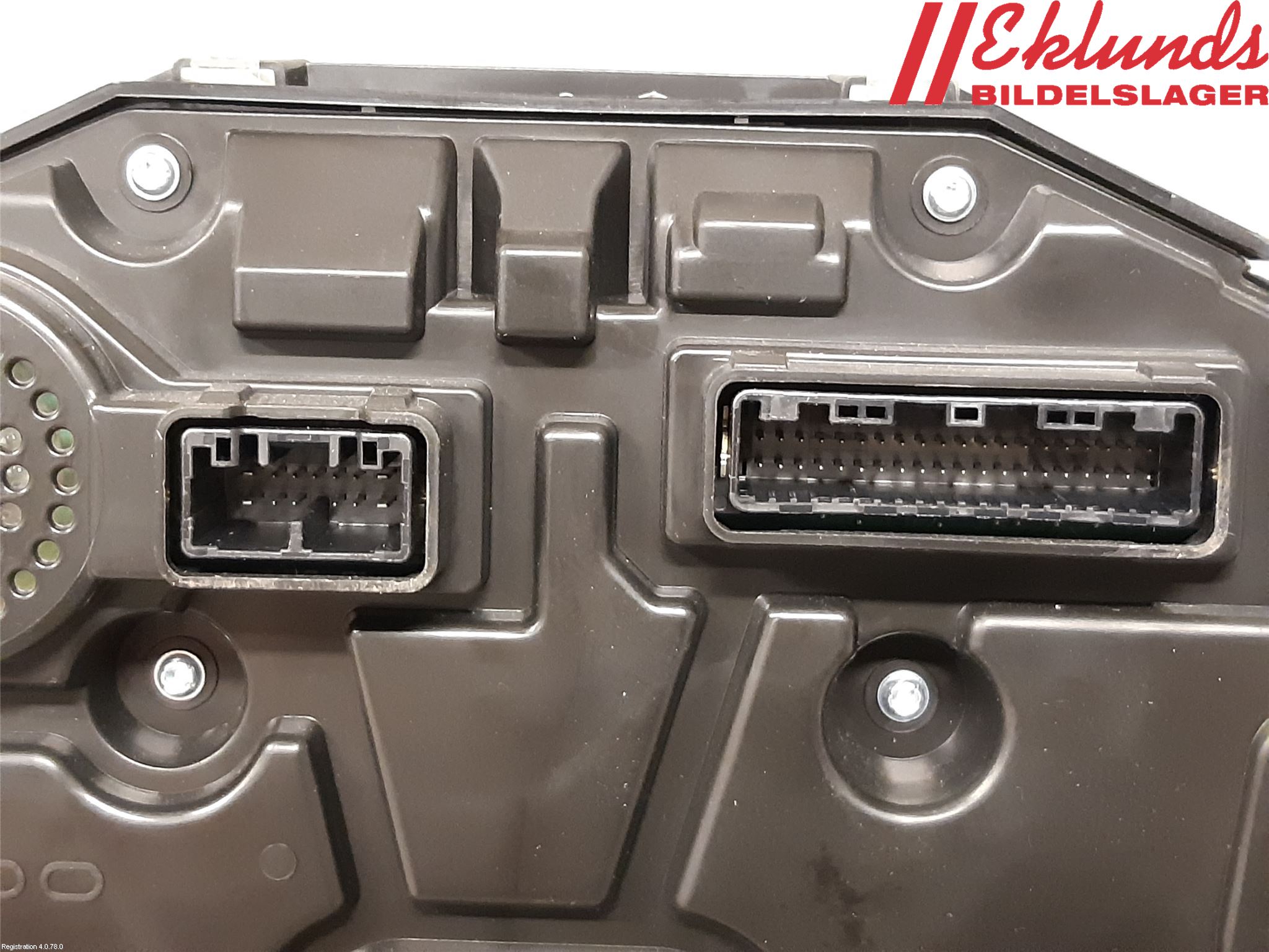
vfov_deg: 53.1
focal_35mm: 26
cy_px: 476
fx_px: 953
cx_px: 634
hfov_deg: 67.3
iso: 500
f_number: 1.7
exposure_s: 1/25
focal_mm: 3.93
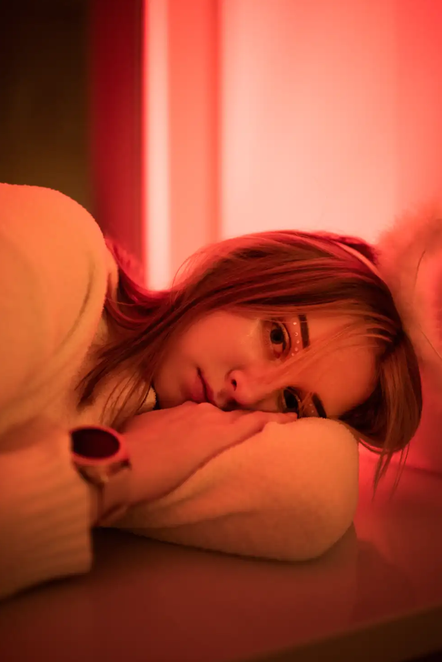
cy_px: 335
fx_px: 663
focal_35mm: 36
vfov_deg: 53.1
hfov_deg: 36.9
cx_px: 226
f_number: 1.4
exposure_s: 1/125
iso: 640
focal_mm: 35
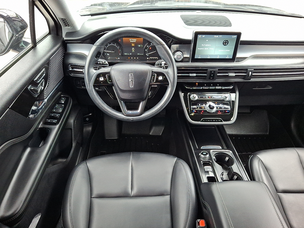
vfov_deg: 54.9
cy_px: 114
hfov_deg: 69.4
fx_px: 220
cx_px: 152
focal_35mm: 25
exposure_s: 1/120
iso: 181
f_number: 1.8
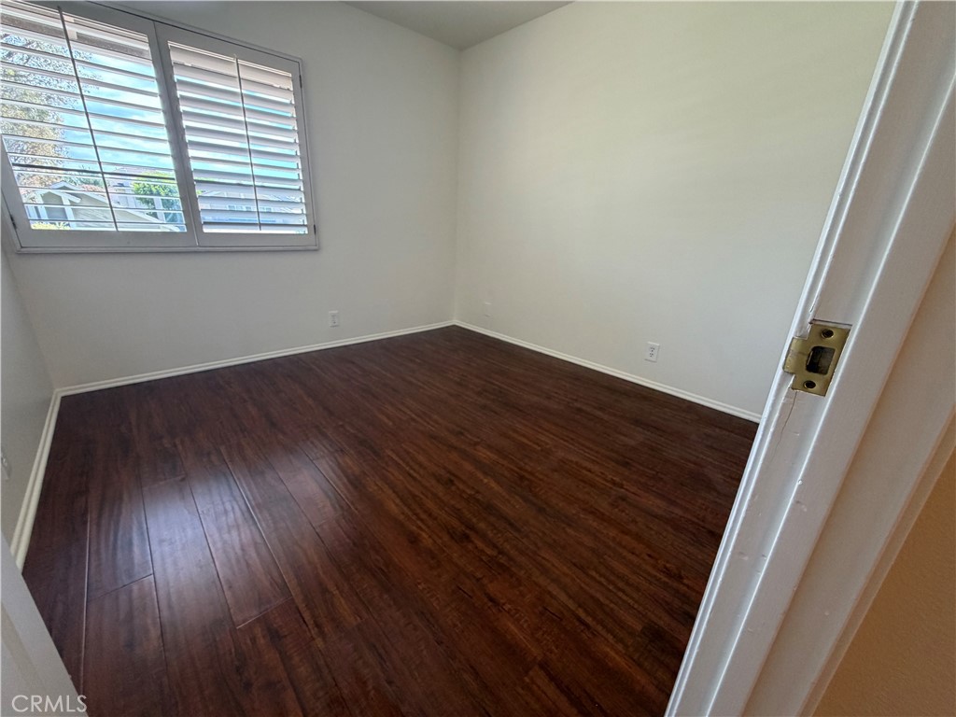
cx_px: 478
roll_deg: -2.1
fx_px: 387
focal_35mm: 14
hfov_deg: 102.1
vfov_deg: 85.7
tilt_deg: -19.0
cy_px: 358
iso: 250
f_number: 2.2
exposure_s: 1/120
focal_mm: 2.22
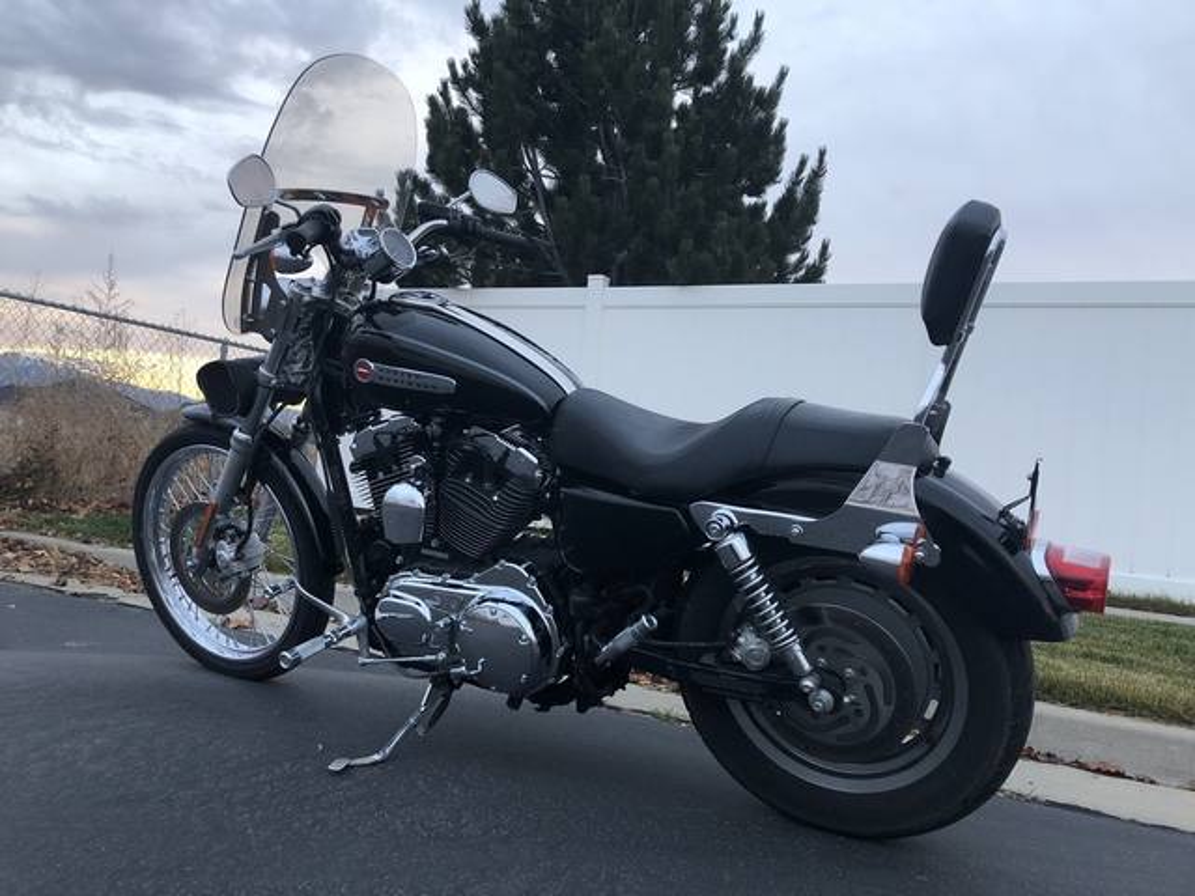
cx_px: 598
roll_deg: -5.1
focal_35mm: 28
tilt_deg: +1.0
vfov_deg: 49.7
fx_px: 967
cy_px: 448
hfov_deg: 63.4
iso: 32
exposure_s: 1/30
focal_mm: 3.99
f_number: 1.8
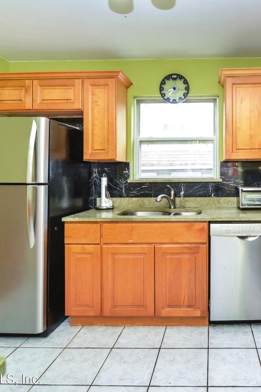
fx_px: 261
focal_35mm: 24
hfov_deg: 50.1
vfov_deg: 73.5
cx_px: 206
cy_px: 175
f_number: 4
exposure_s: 1/60
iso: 560
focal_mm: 14
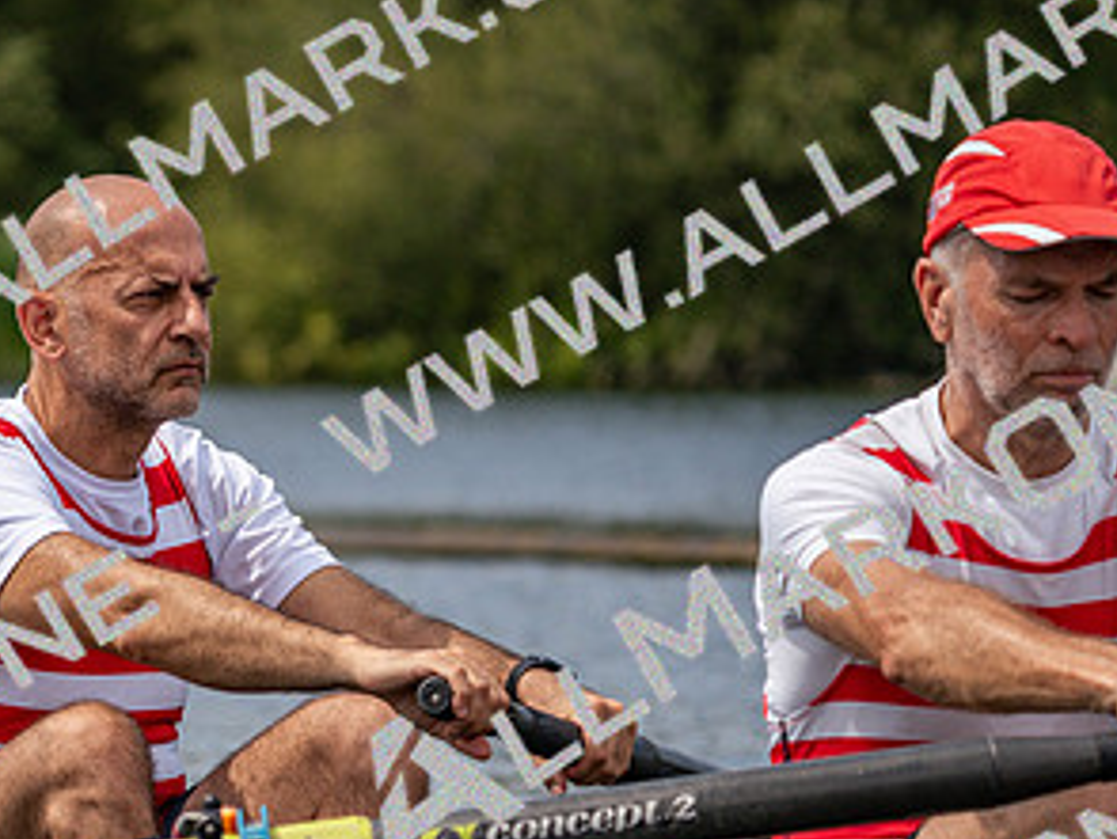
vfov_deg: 3.9
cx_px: 46
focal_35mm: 379
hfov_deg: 5.2
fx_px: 12240
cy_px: 537
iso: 250
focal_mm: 200
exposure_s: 1/1600
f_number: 5.6
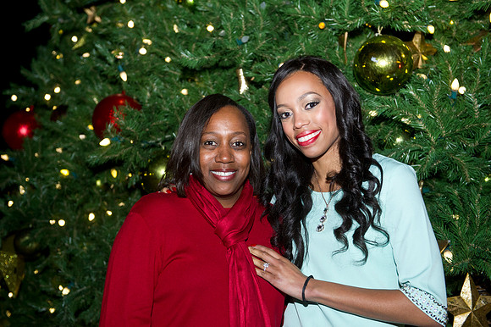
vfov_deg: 24.6
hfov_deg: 36.3
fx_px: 750
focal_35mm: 55
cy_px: 164
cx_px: 246
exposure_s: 1/125
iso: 3200
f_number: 4
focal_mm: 55
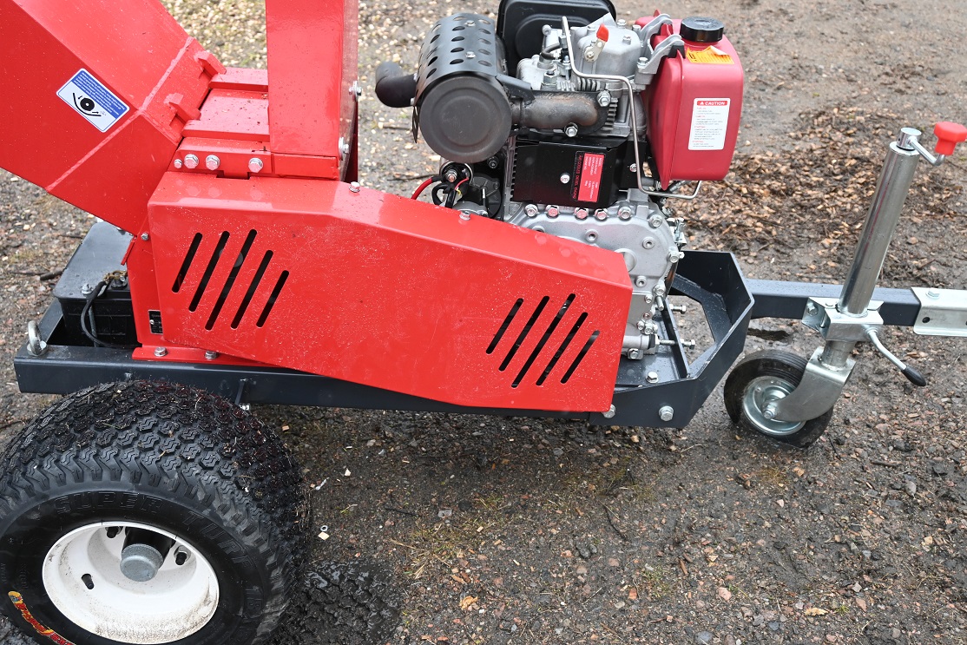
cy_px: 322
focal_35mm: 36
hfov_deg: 53.1
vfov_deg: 36.9
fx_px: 967
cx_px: 484
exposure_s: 1/160
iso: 400
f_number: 4.2
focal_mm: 24
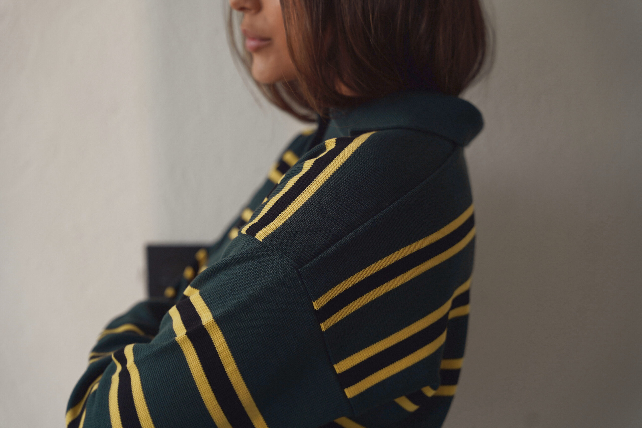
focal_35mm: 70
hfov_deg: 28.8
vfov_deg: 19.5
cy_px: 214
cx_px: 321
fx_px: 1248
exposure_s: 1/200
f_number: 2.8
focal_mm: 70
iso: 125
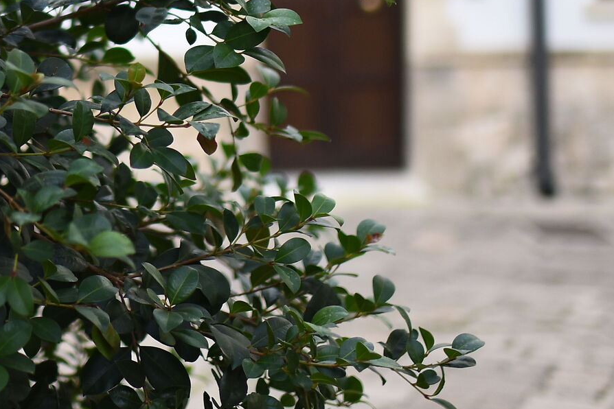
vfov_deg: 14.0
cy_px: -129
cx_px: -8
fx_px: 1603
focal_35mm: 94
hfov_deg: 20.9
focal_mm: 35
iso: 500
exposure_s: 1/4000
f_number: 1.4
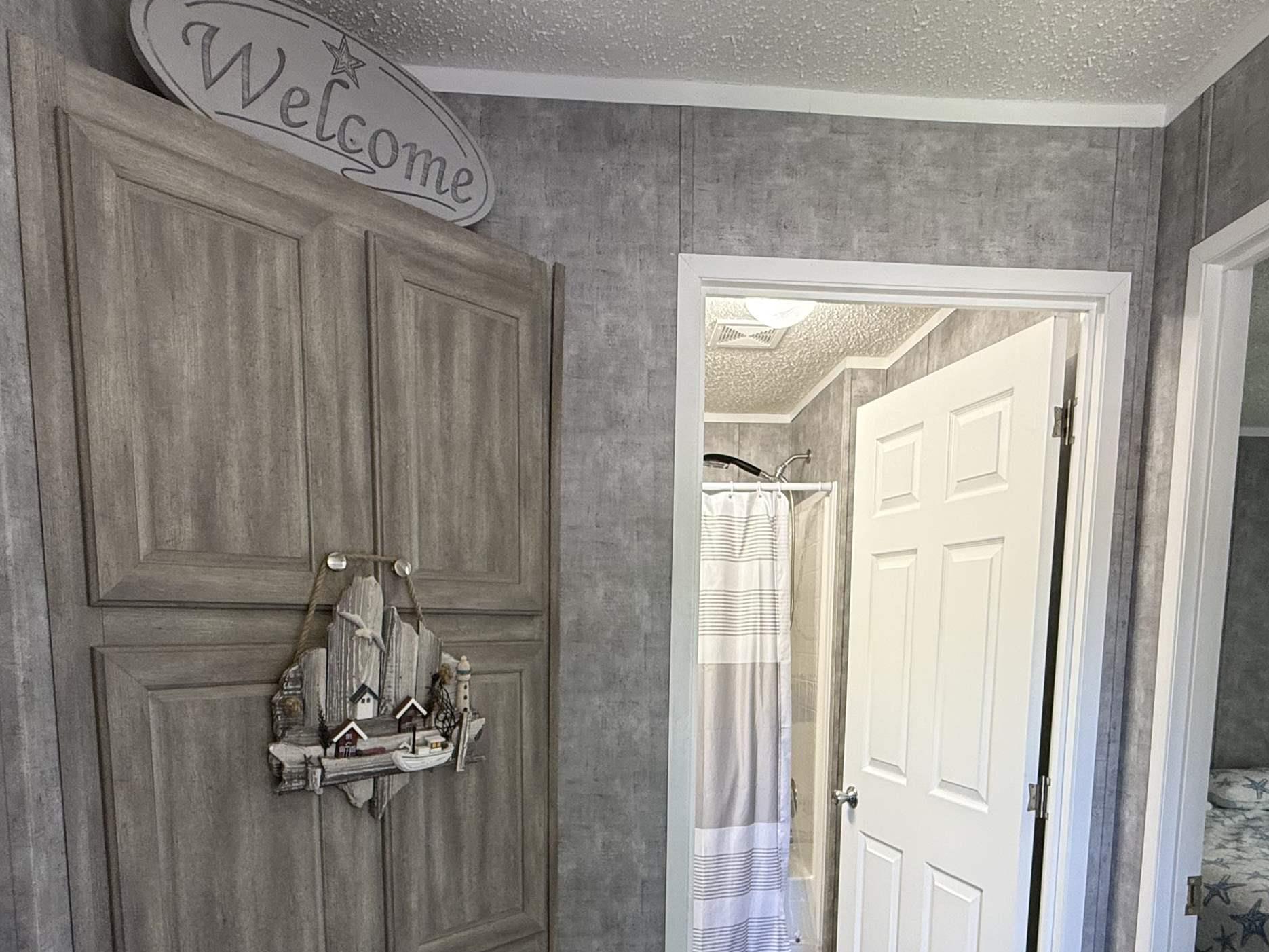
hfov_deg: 73.9
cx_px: 651
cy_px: 717
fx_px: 843
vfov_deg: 55.9
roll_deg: -0.1
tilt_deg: -6.3
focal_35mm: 23
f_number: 2.2
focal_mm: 2.22
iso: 200
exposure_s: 1/120
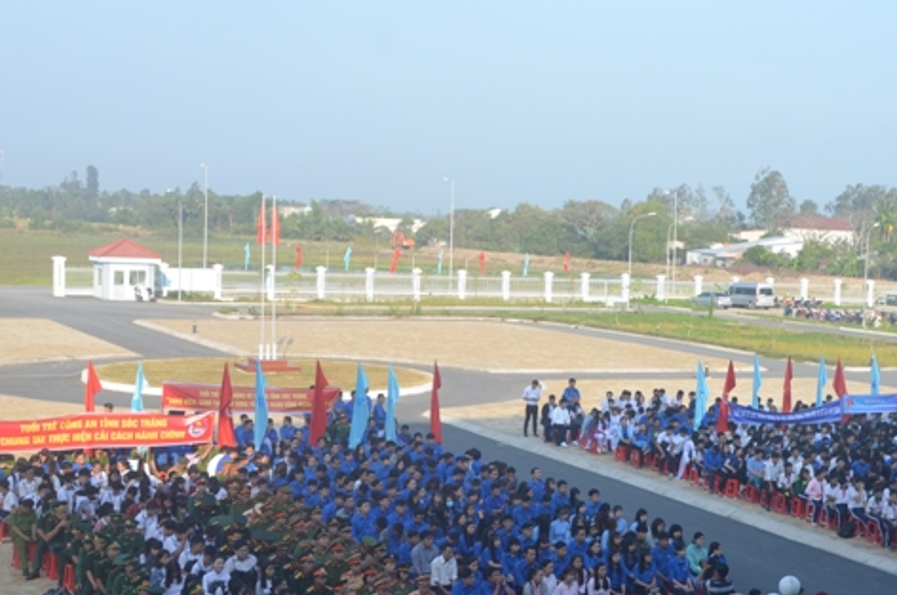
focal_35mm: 61
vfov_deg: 22.2
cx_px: 663
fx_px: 1517
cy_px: 348
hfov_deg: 32.4
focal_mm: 24
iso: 200
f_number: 8
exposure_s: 1/250
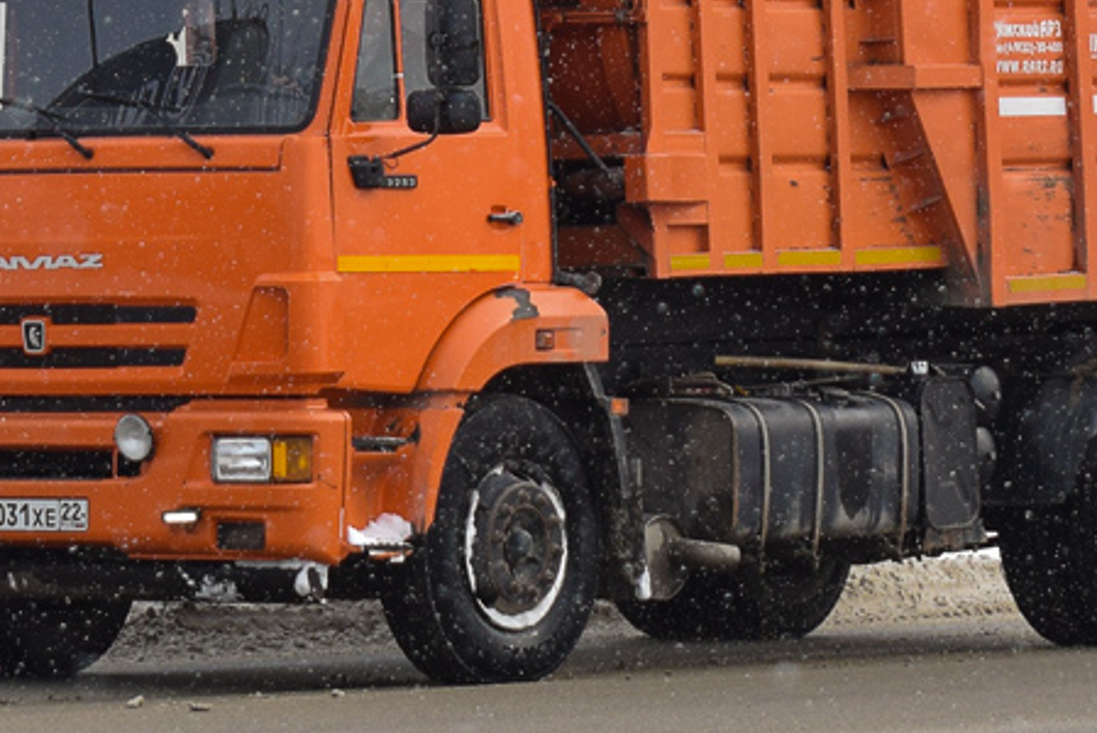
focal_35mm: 220
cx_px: 535
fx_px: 6718
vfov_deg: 6.2
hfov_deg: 9.3
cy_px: -7
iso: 400
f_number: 5.6
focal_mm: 55
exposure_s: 1/1000
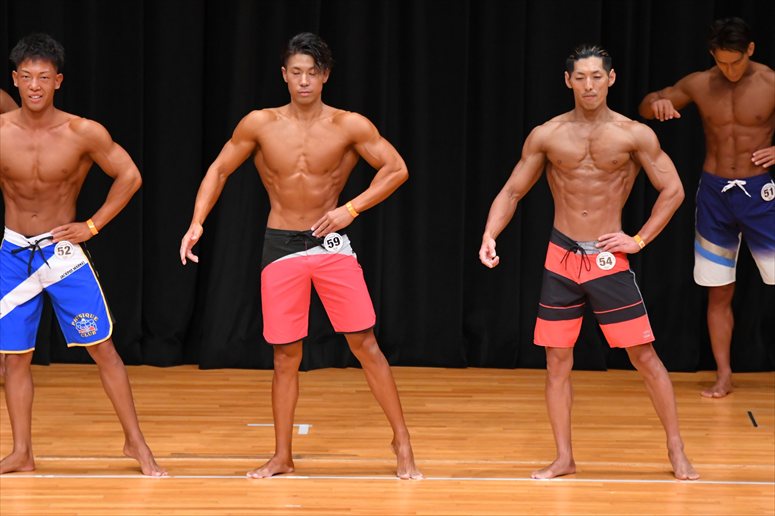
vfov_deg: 4.8
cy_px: 258
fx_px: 6133
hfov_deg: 7.2
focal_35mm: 285
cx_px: 388
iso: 4000
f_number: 5.6
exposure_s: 1/400
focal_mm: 190
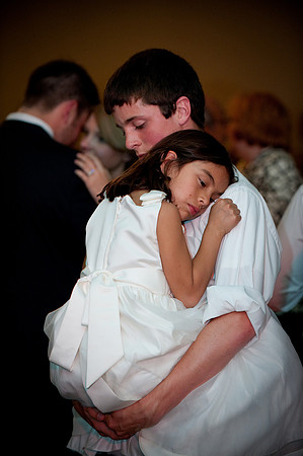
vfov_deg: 15.2
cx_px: 152
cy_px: 228
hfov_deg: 10.1
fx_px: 1708
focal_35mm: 135
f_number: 4
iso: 1600
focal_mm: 135
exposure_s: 1/60
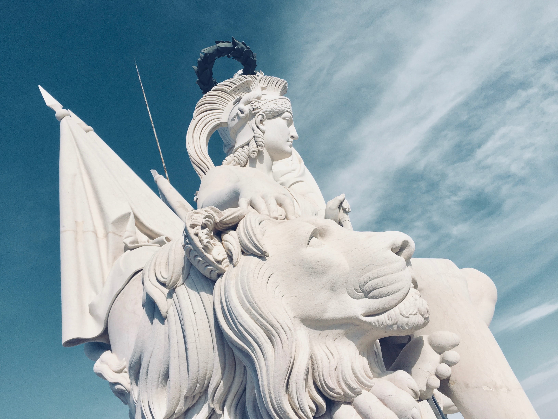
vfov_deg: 48.2
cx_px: 279
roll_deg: +22.0
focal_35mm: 29
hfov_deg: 61.7
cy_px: 210
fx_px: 467
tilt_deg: +33.3
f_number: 2.2
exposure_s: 1/4950
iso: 32
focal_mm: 4.15
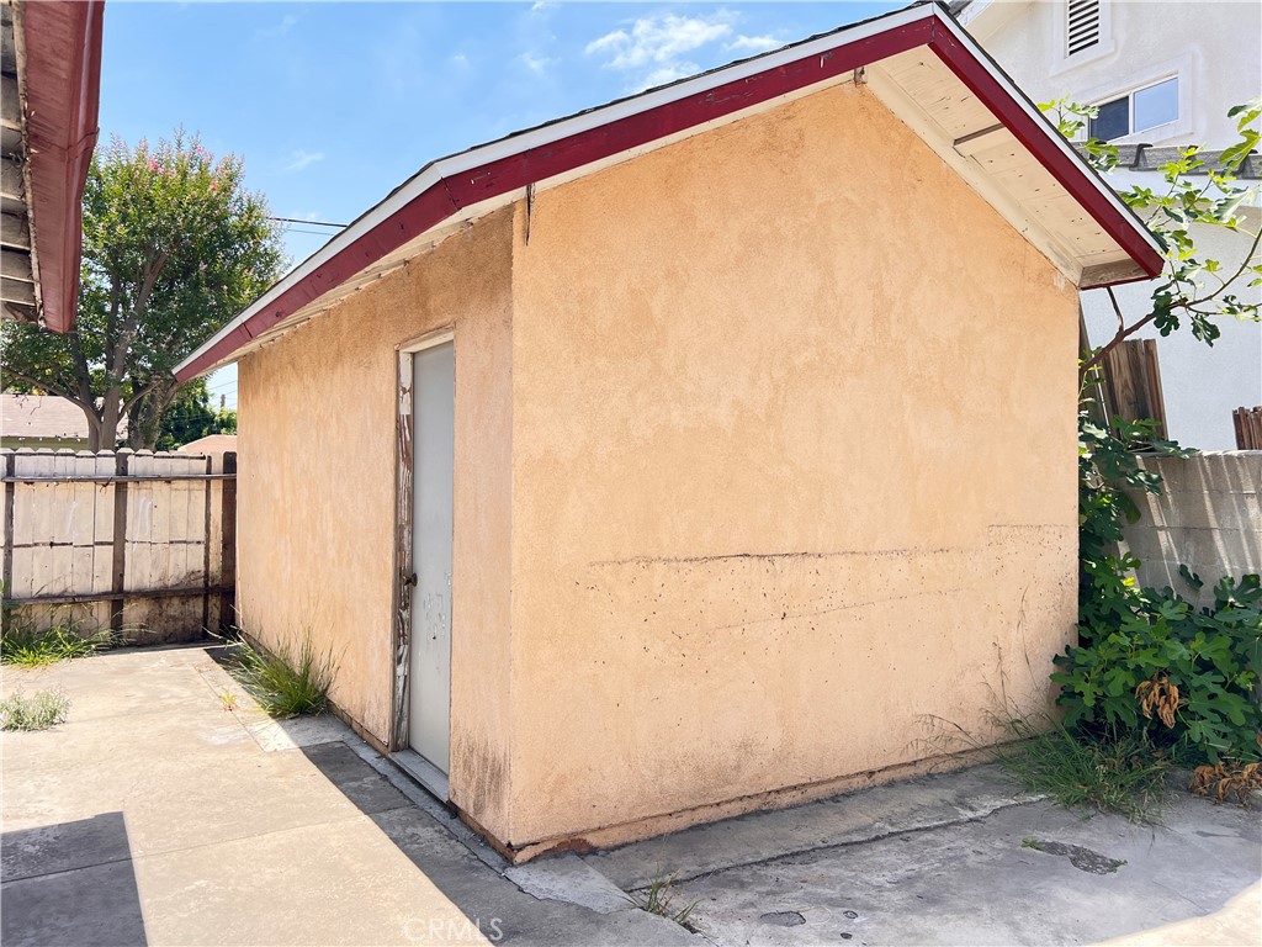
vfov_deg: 53.1
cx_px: 631
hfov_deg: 67.3
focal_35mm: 26
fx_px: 948
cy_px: 474
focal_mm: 5.7
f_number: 1.5
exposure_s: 1/827
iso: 50
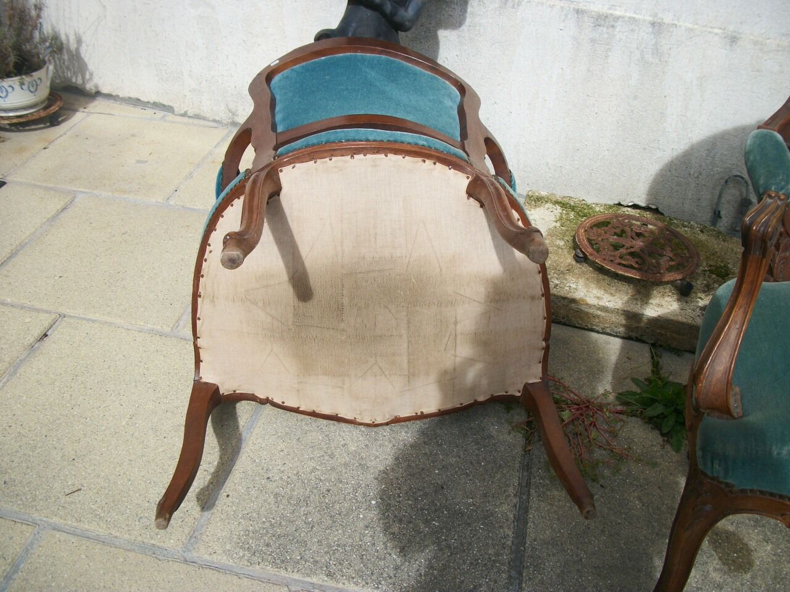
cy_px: 296
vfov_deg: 44.2
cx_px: 395
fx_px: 730
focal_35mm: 32
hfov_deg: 56.8
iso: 80
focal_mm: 5.7
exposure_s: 1/160
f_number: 8.8
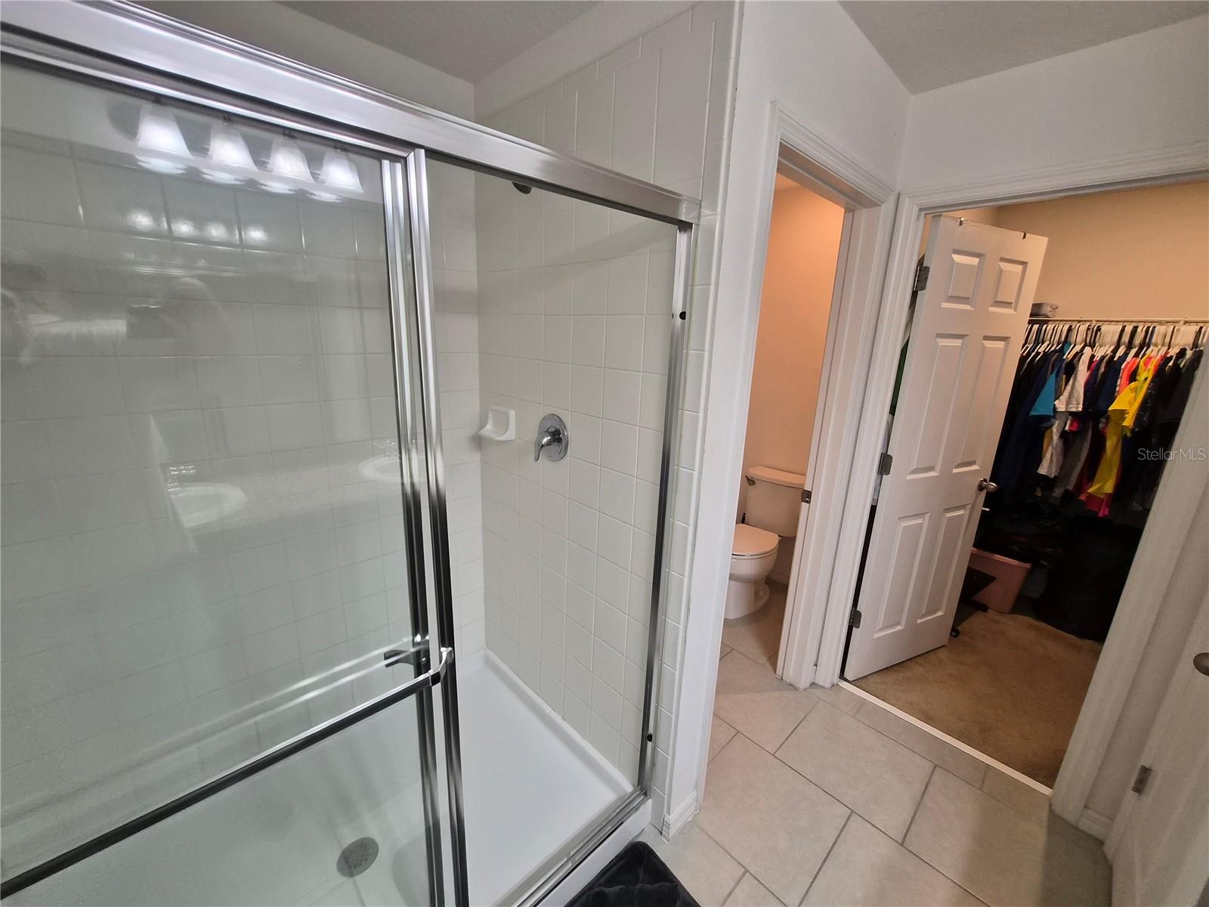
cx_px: 604
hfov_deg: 106.2
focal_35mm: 13
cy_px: 454
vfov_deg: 89.9
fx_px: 454
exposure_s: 1/60
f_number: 2.2
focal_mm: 1.7
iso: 125
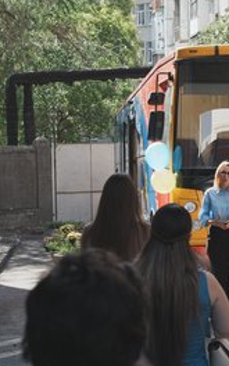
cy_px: 182
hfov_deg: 13.9
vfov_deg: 22.8
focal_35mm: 91
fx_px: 909
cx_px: 275
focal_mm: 59
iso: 200
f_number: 6.3
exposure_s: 1/323
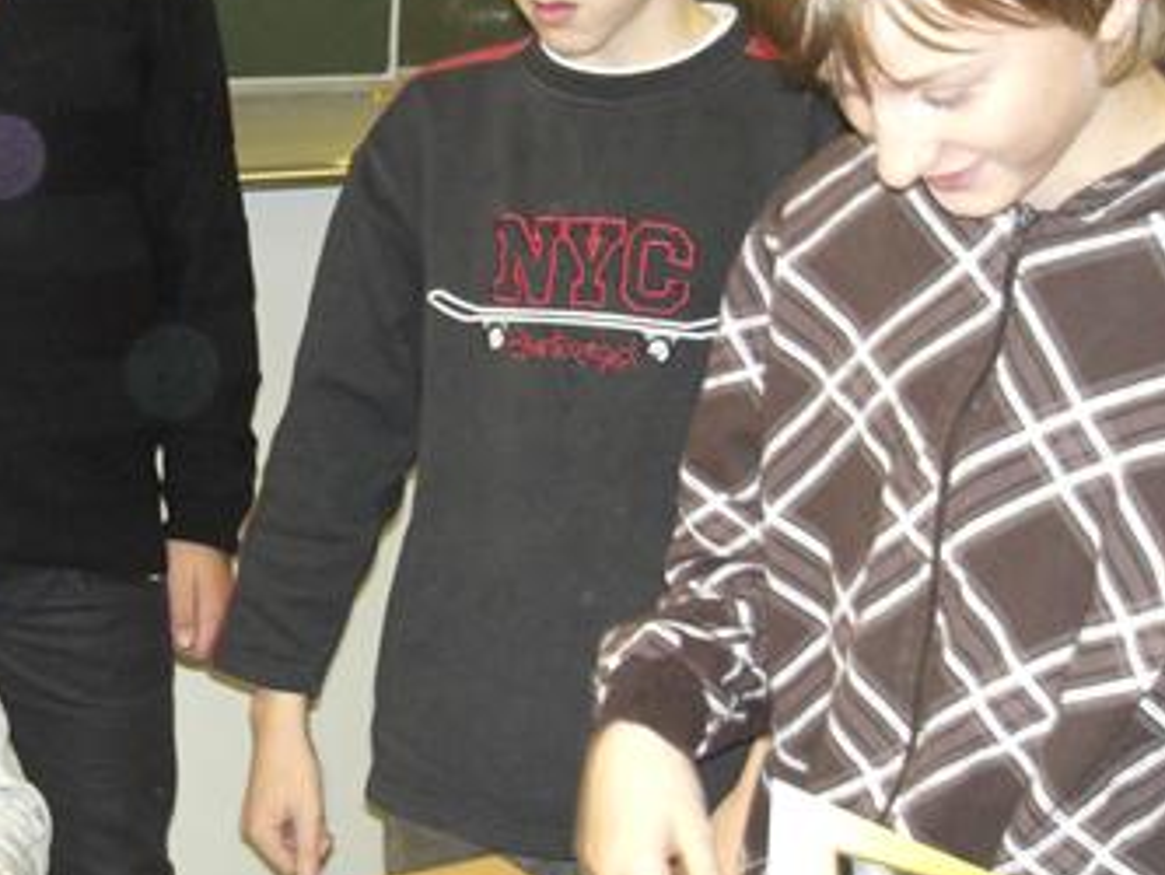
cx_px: 241
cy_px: 284
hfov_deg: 26.2
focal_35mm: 73
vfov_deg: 20.1
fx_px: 2458
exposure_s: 1/60
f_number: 3.1
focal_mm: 6.3
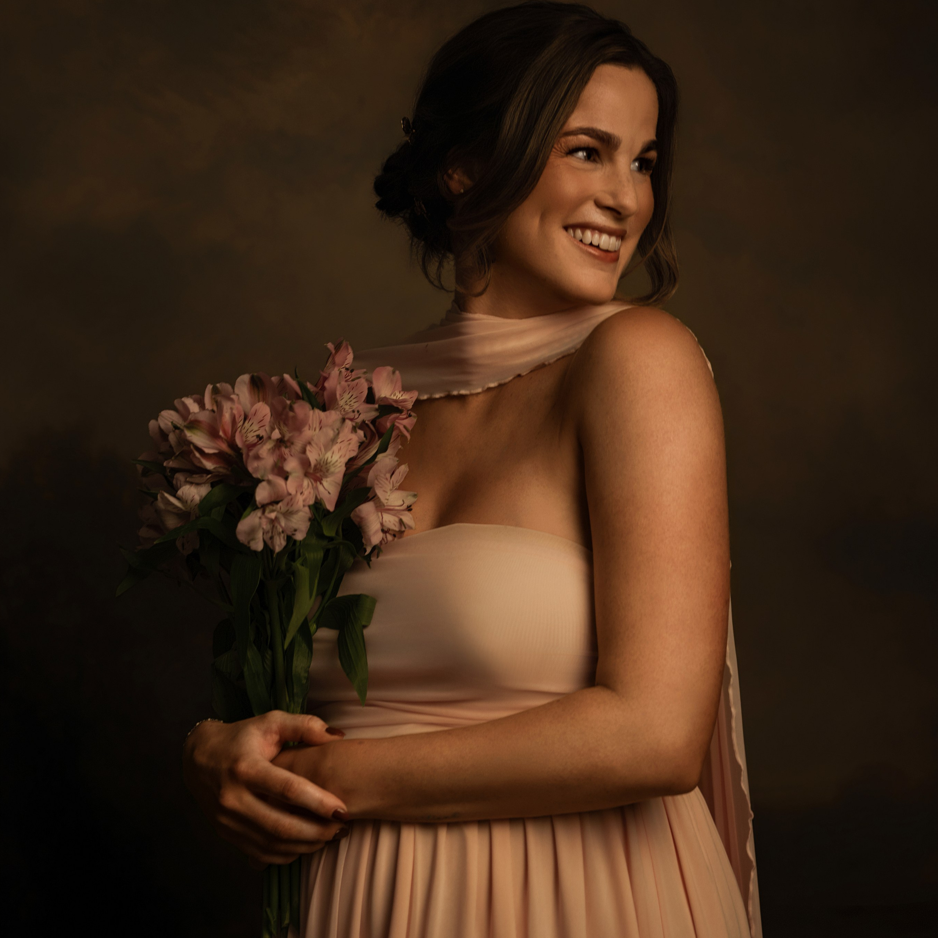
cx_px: 468
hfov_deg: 22.2
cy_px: 473
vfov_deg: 22.2
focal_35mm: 78
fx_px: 2391
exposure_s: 1/160
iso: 250
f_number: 4
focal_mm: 61
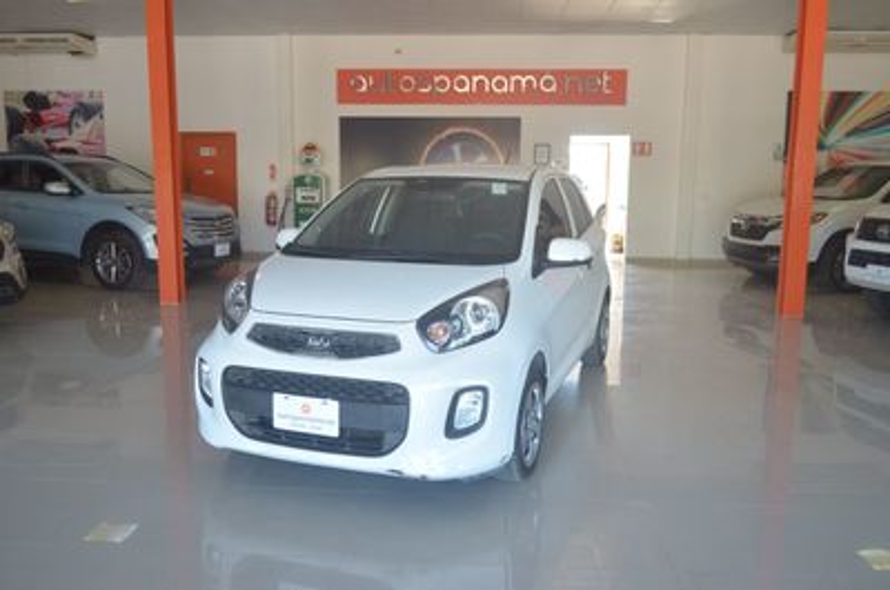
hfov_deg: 62.0
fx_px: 740
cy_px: 295
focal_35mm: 30
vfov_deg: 43.4
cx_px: 445
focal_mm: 20
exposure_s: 1/125
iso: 500
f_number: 3.8
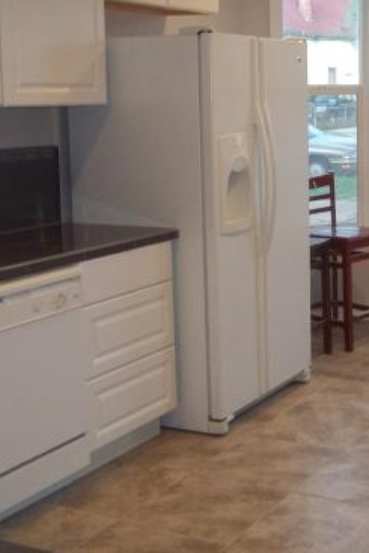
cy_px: 228
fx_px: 891
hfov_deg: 22.7
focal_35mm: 58
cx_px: 352
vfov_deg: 34.4
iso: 160
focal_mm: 5.7
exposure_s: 1/50
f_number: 2.9
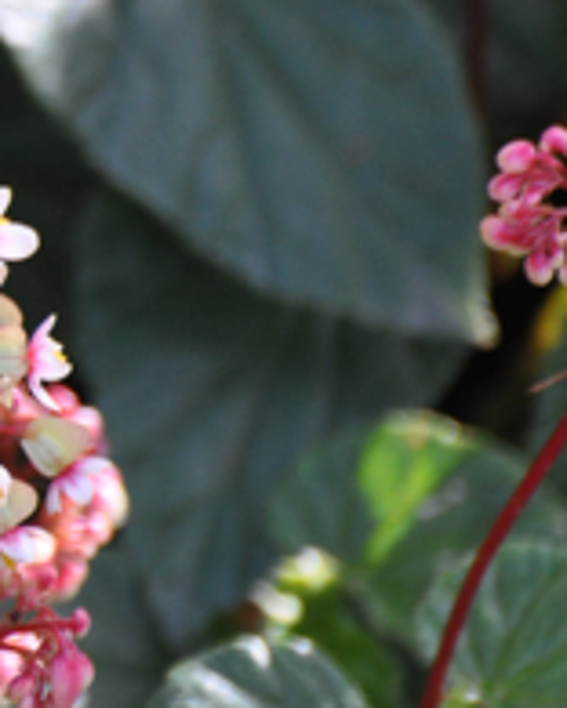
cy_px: 180
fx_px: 27143
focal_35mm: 1294
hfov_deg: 1.2
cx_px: -578
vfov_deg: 1.5
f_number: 5.6
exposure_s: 1/160
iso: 800
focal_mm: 280
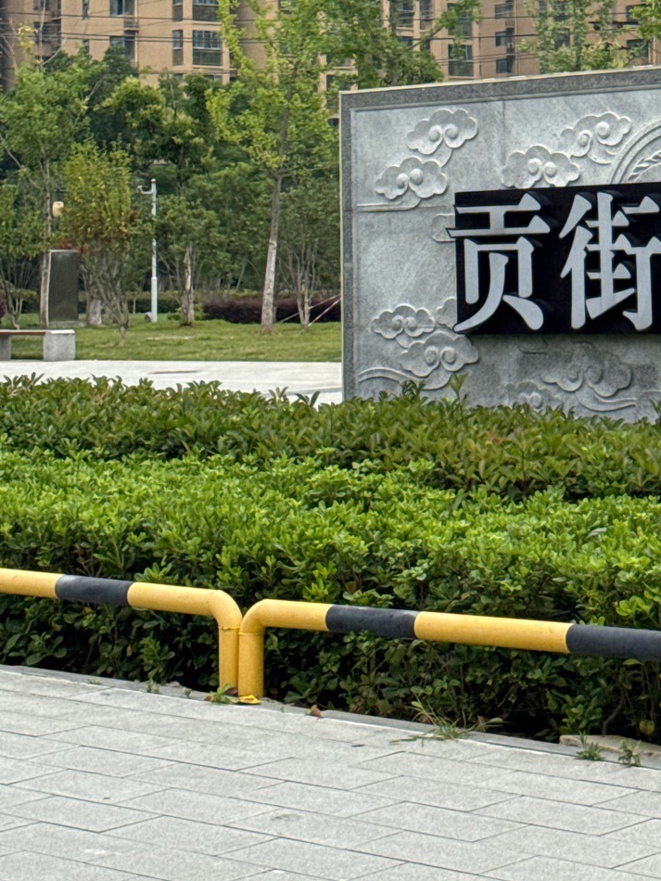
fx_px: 2570
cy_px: 14
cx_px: 500
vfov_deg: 18.9
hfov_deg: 14.6
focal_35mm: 101
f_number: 1.78
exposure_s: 1/1427
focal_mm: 6.76
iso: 64
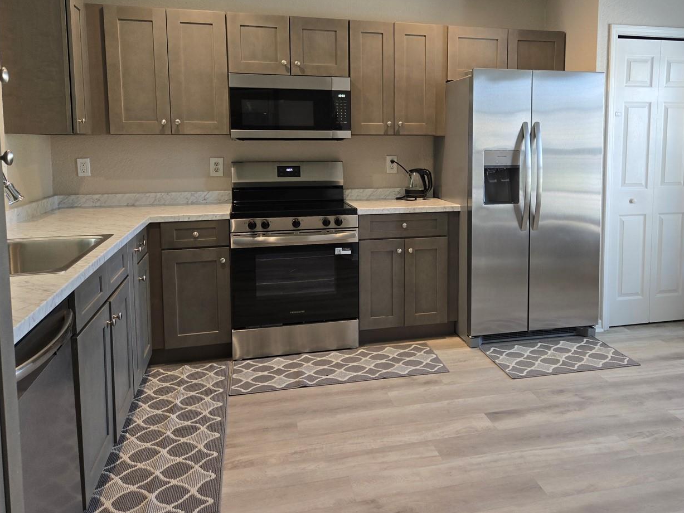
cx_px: 414
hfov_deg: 59.4
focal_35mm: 30
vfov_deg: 46.5
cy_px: 199
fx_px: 593
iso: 80
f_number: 1.8
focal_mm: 5.4
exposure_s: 1/50.2
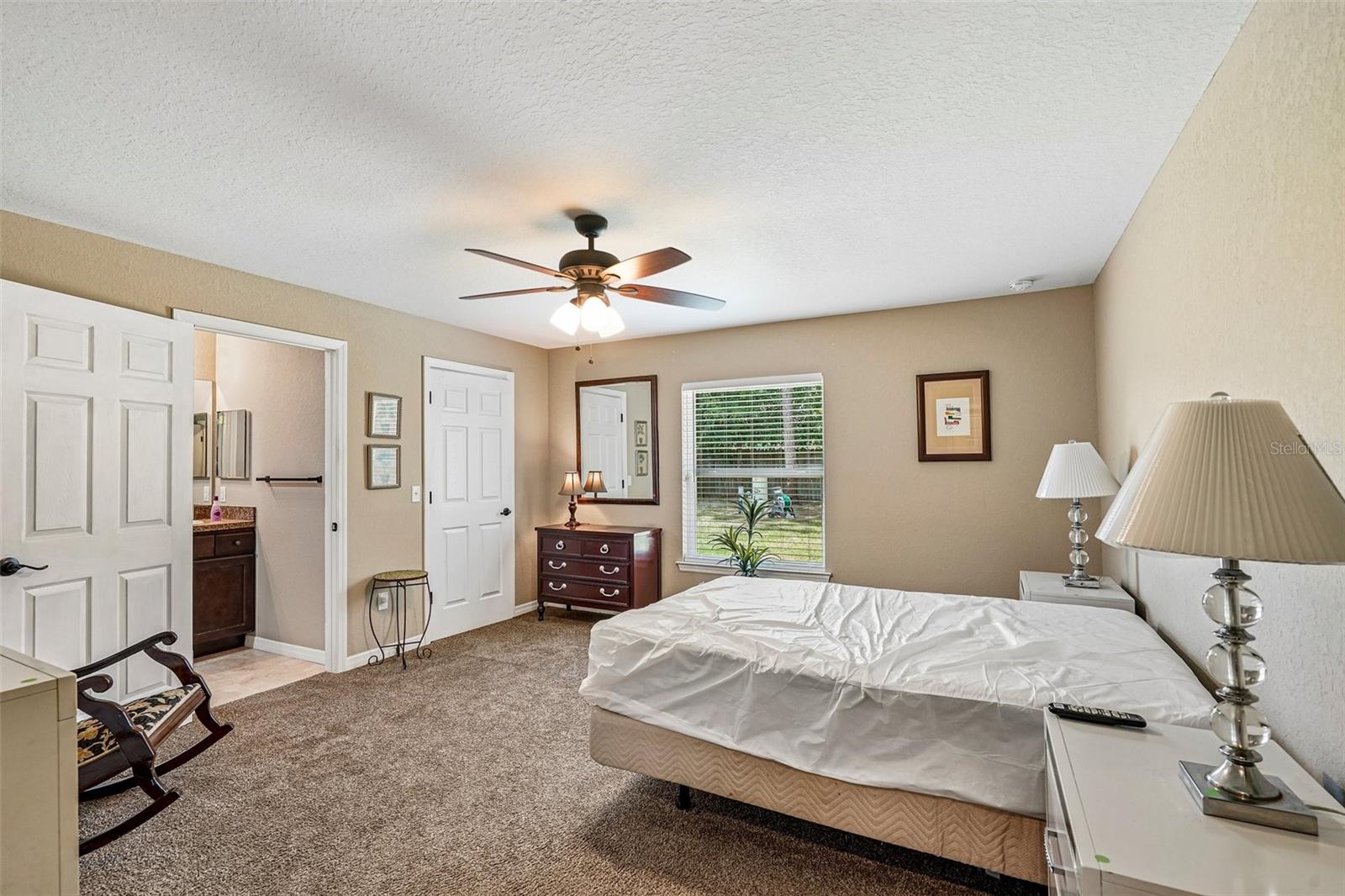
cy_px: 448
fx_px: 598
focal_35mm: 16
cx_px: 672
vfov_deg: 73.7
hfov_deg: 96.7
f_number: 8
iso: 400
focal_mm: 16
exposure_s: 1/10
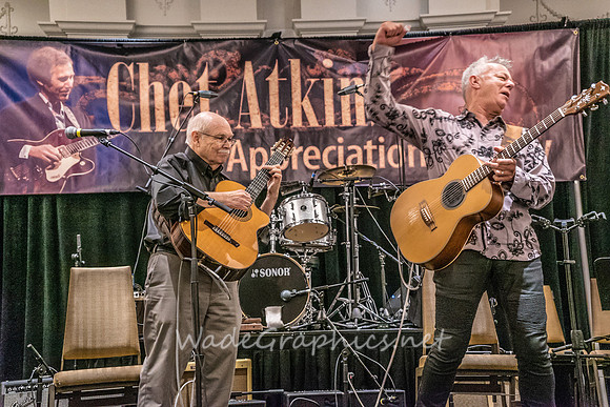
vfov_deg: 19.7
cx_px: 305
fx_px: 1169
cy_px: 204
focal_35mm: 69
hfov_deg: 29.2
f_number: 5.6
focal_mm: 69
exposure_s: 1/160
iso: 8000
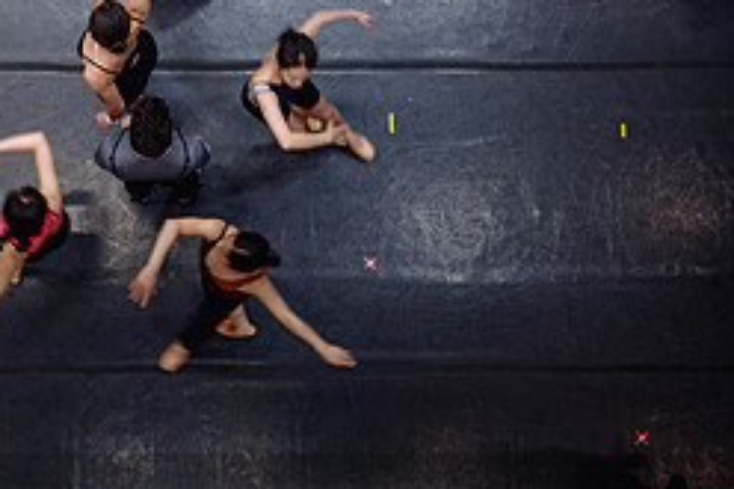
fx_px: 1263
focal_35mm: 62
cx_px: 211
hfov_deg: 32.0
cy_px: 203
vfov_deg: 21.9
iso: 2500
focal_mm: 24
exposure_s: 1/100
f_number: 3.2
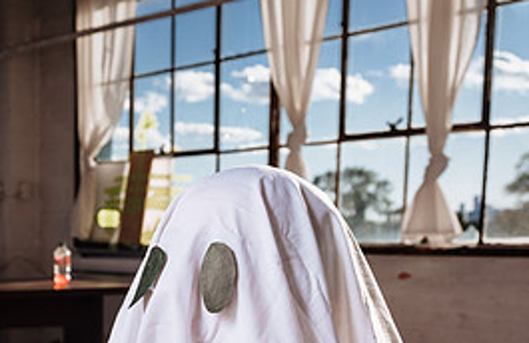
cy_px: 373
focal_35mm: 69
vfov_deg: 18.7
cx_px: 32
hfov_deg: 28.1
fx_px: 1006
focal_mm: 38.2
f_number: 7.1
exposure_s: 1/125
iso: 100
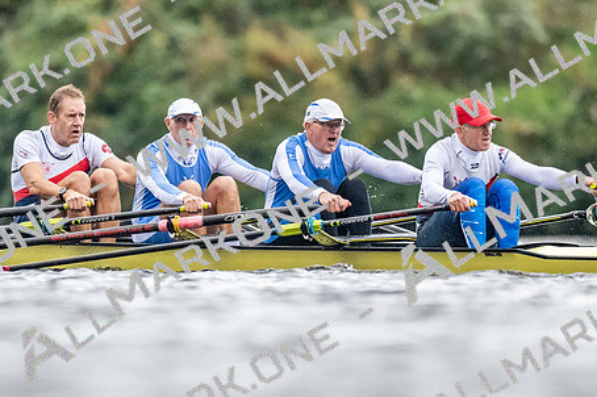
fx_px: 19056
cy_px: 181
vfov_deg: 1.2
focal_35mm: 1150
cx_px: 288
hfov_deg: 1.8
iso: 4500
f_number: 4
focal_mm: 600
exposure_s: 1/2500
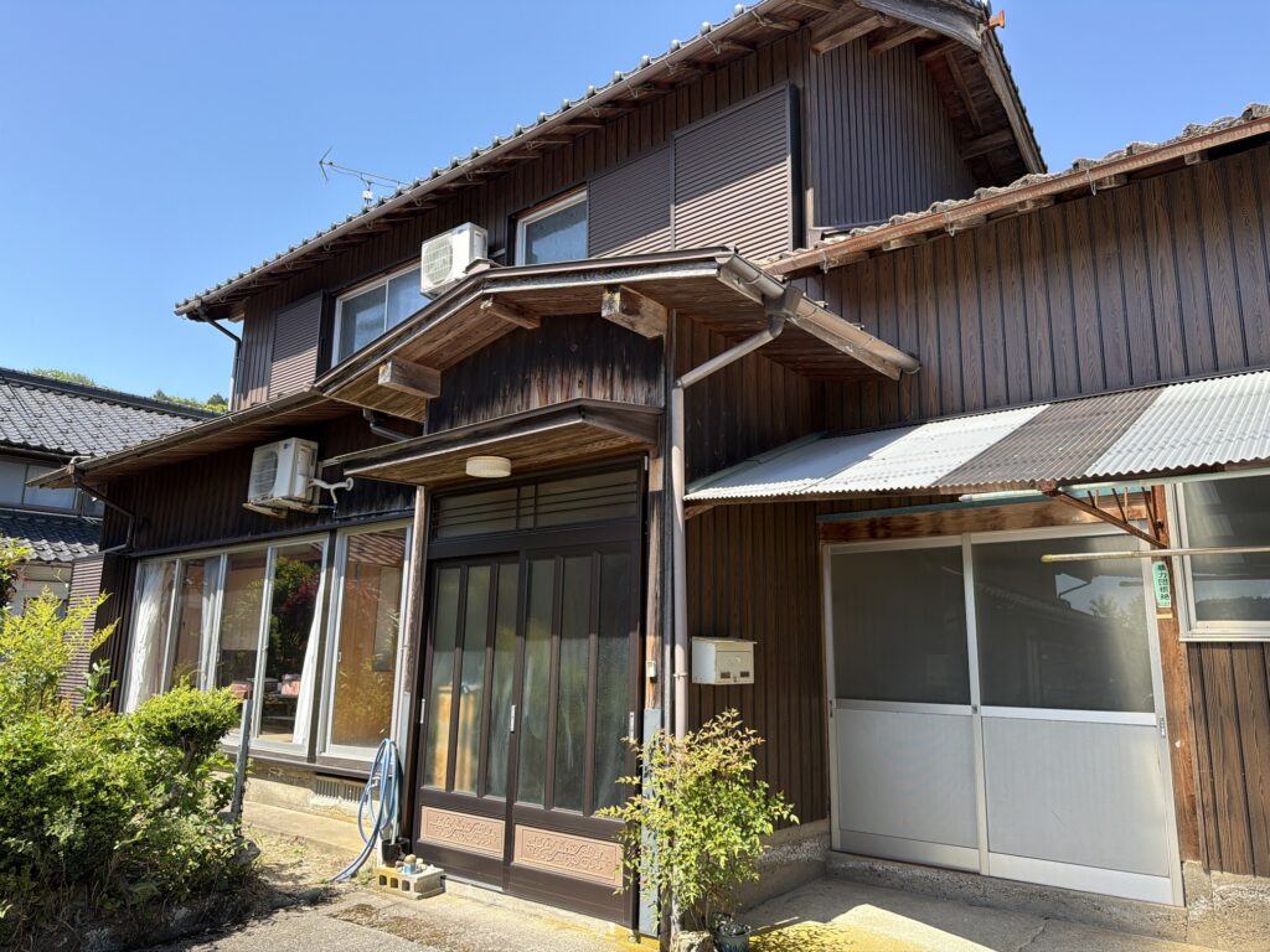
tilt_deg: +12.2
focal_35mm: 24
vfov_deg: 56.8
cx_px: 635
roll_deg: +0.2
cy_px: 476
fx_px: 881
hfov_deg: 71.6
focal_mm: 6.76
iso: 80
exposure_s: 1/1464
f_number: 1.78
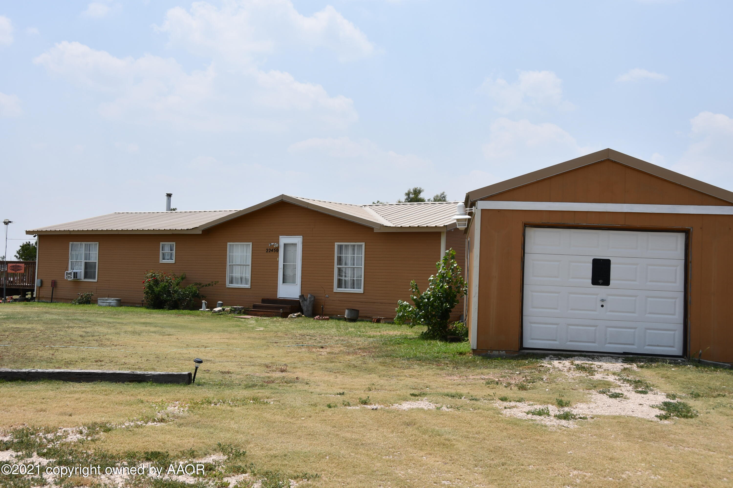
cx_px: 366
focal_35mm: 42
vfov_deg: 31.9
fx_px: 855
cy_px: 244
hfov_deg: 46.4
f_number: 10
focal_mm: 28
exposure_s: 1/400
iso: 100
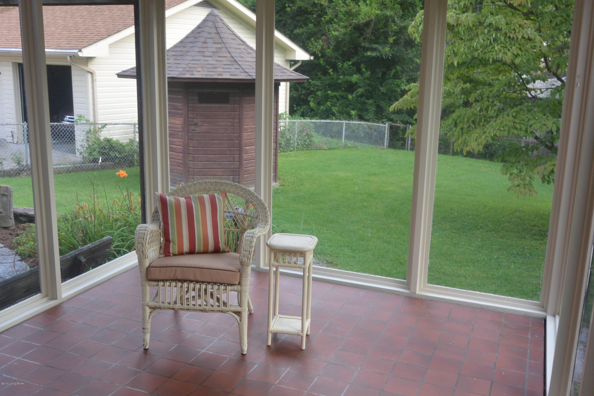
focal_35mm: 37
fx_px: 610
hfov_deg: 51.9
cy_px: 198
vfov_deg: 35.9
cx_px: 297
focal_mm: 14
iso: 200
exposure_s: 1/160
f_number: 4
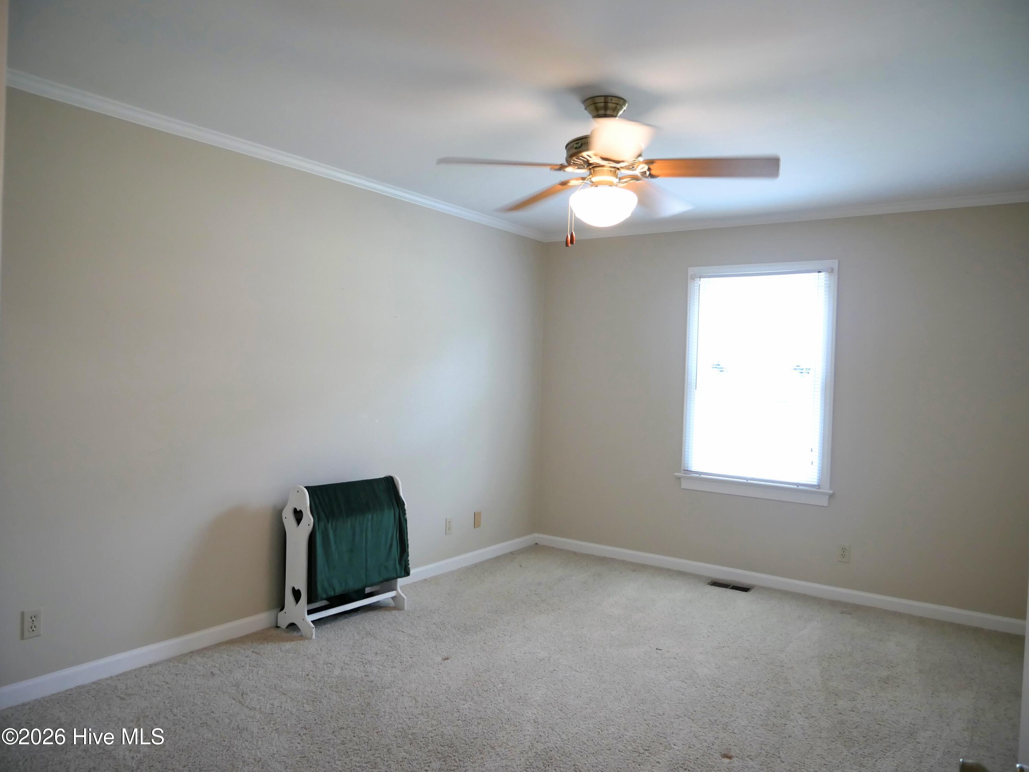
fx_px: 714
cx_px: 514
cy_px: 386
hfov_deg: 71.6
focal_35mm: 24
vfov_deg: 56.8
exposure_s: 1/60
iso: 640
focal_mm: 12
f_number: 3.5
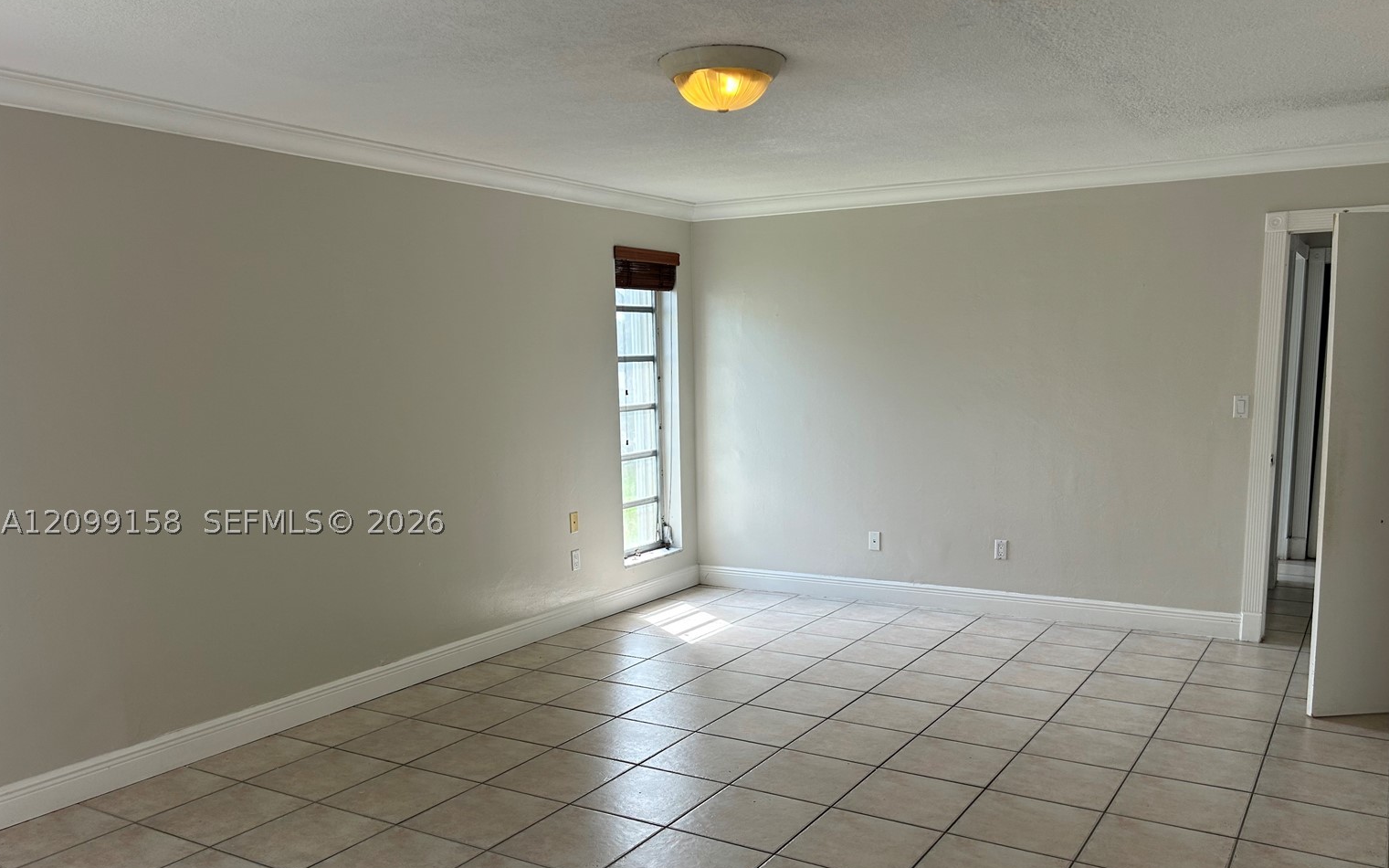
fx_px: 1098
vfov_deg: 42.9
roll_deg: +1.7
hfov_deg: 64.6
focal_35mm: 29
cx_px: 724
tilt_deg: -8.5
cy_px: 522
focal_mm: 5.7
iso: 50
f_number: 1.5
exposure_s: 1/120
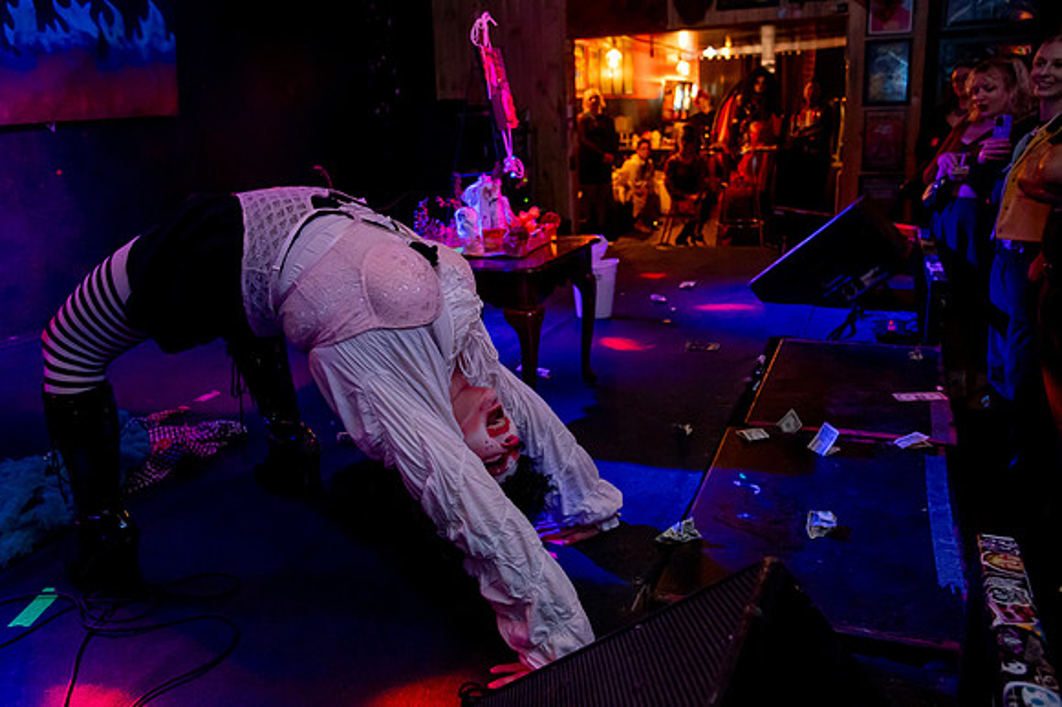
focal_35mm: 27
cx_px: 491
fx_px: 801
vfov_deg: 47.6
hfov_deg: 67.0
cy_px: 350
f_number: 4
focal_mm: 24
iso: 5000
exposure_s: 1/60
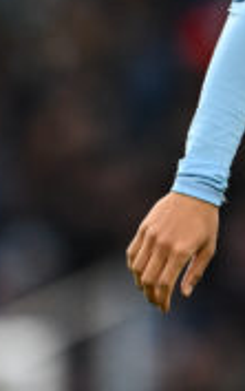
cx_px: 355
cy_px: 191
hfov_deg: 0.6
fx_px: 25109
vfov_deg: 0.9
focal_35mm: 2356
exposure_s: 1/2000
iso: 1250
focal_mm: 400
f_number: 3.5
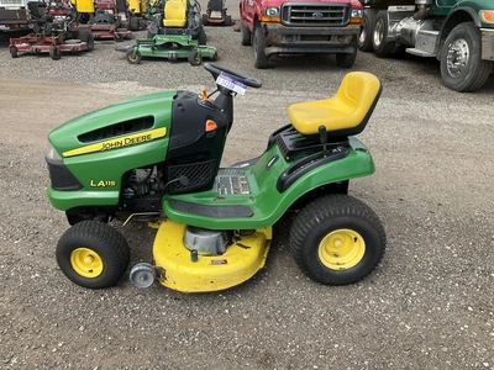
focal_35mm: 29
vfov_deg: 48.2
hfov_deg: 61.7
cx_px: 247
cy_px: 185
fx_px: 414
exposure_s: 1/912
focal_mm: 3
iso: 25
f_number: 1.8
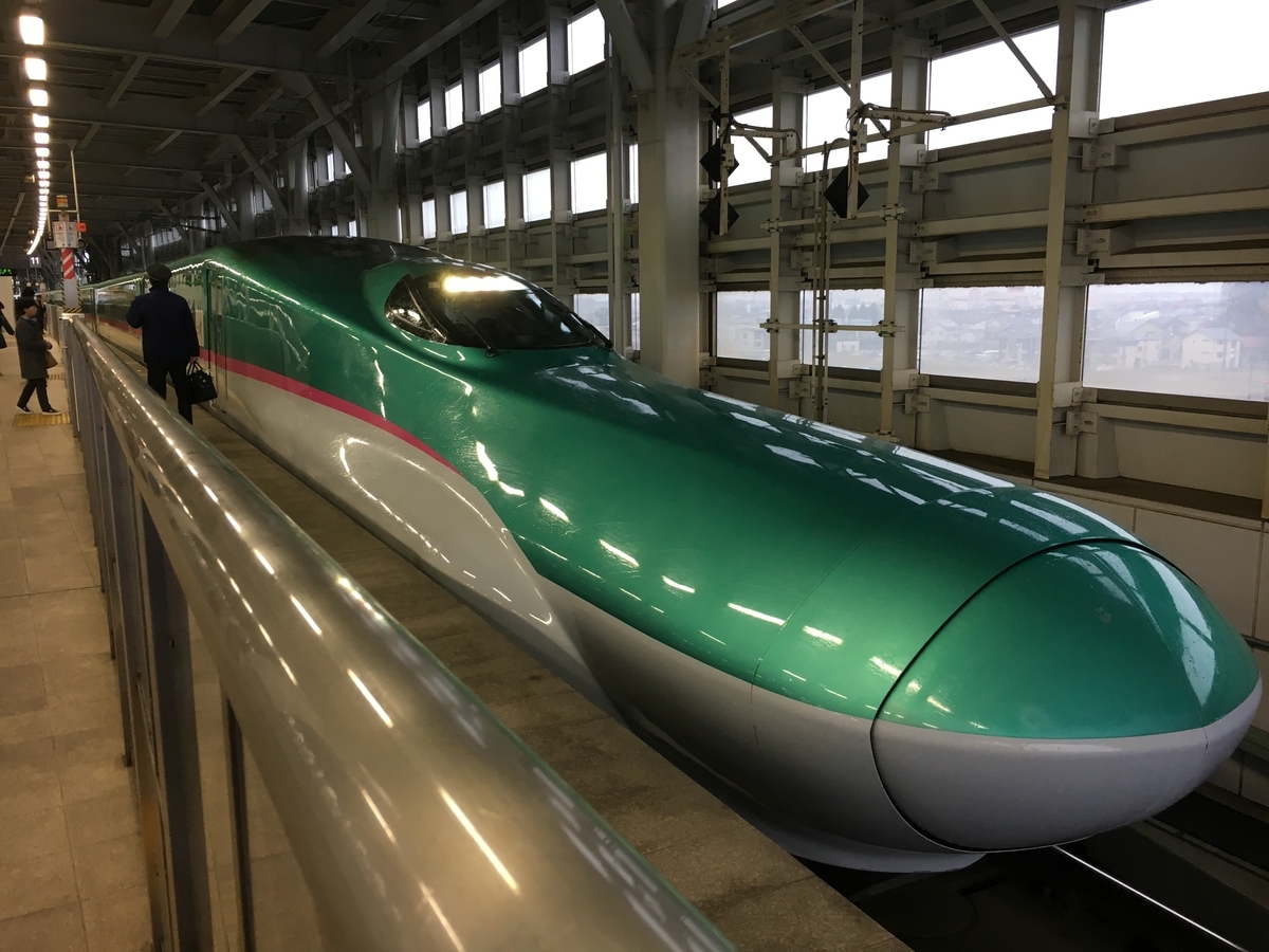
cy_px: 476
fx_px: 1063
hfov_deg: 61.7
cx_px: 634
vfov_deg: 48.2
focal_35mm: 29
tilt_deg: -10.7
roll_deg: +0.9
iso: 64
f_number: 2.2
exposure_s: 1/30
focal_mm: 4.15
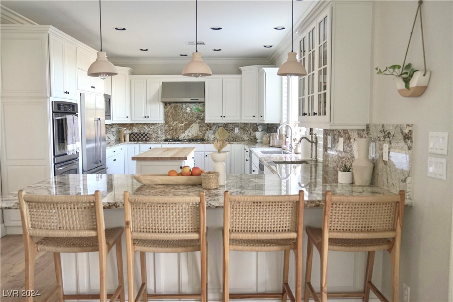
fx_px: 365
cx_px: 226
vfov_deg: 45.0
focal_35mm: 29
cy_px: 151
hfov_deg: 63.7
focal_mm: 29
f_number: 3.5
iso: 1600
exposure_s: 1/160
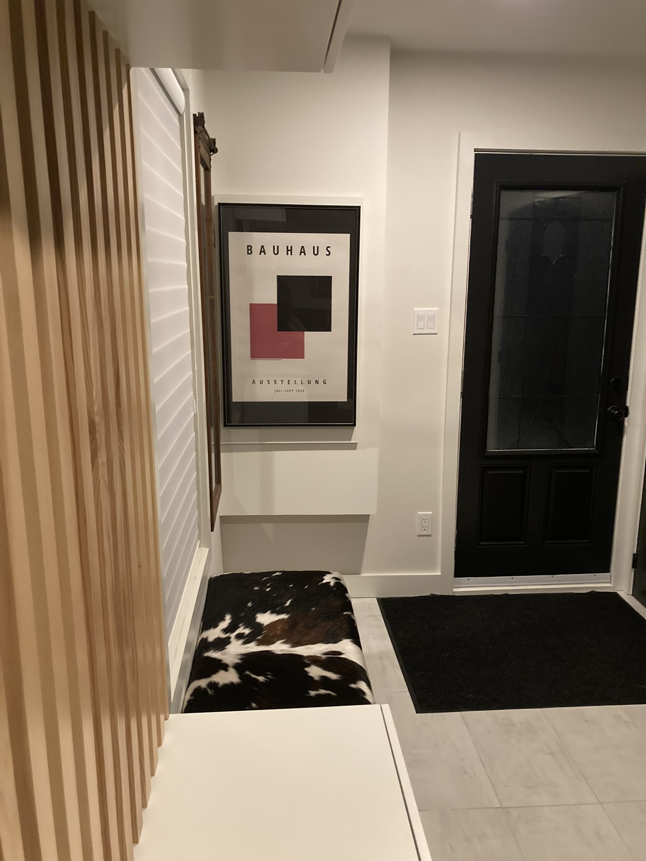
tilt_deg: -11.0
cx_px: 323
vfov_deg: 63.4
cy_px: 430
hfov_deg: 49.7
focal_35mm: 28
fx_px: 697
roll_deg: -1.2
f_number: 1.8
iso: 500
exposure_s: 1/30
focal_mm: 3.99
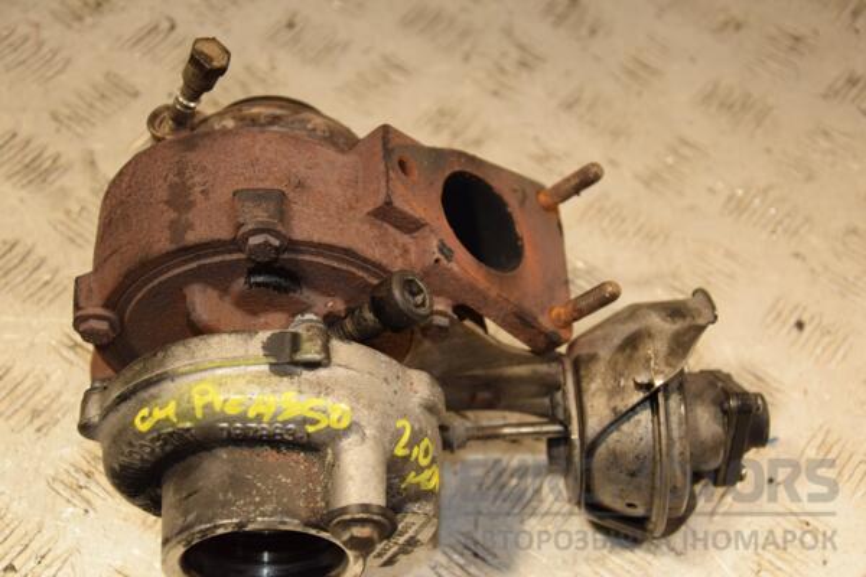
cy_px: 288
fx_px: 1624
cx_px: 433
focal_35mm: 68
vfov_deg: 20.2
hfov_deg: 29.9
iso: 800
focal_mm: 45
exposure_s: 1/200
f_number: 4.8
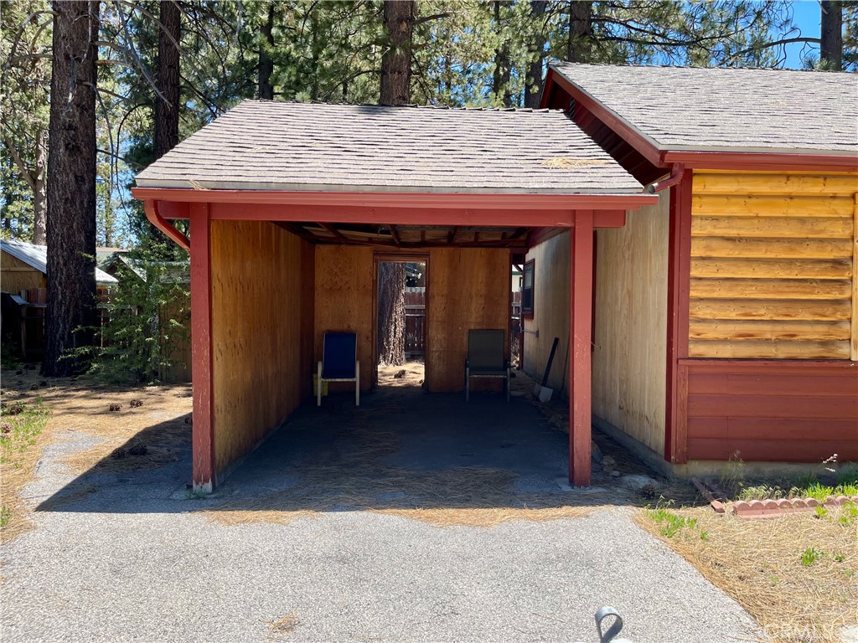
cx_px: 429
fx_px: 620
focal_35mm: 25
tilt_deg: -2.6
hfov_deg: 69.4
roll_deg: -1.2
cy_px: 322
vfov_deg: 54.9
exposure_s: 1/1200
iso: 32
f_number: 1.6
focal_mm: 5.1
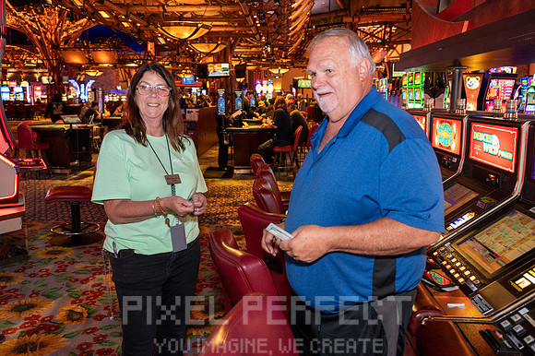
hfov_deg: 58.0
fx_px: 483
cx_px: 268
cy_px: 178
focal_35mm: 32
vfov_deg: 40.5
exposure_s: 1/60
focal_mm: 32.5
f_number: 4.8
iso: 6400
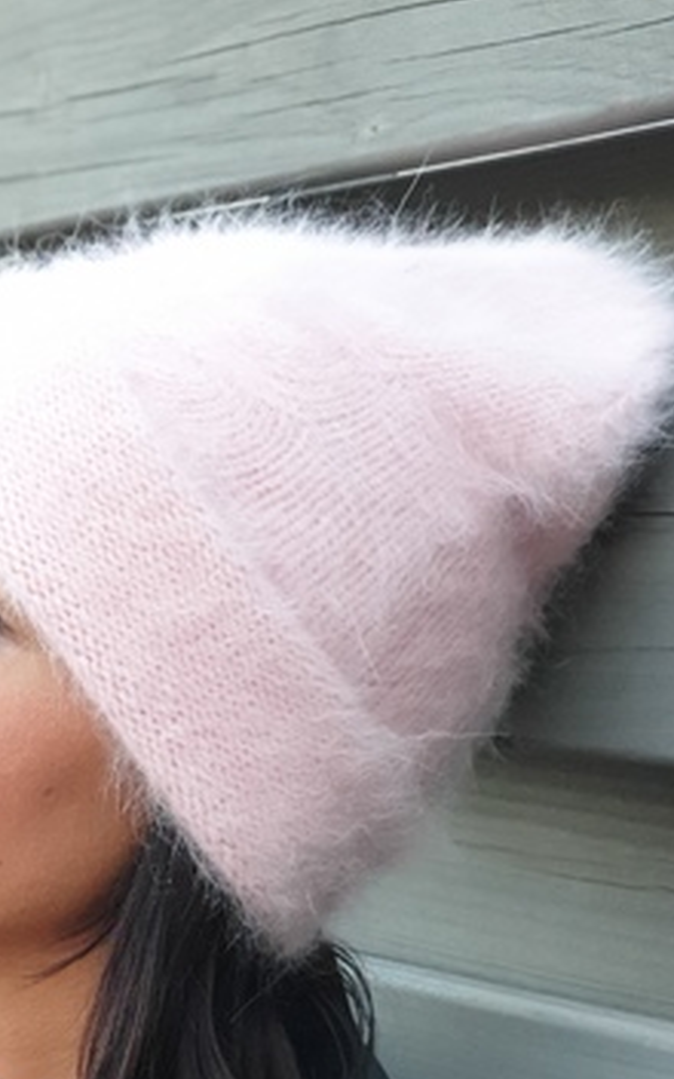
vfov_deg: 19.1
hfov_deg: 12.1
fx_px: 3145
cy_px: 976
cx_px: 37
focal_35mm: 107
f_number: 2.4
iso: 160
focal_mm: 6
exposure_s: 1/33
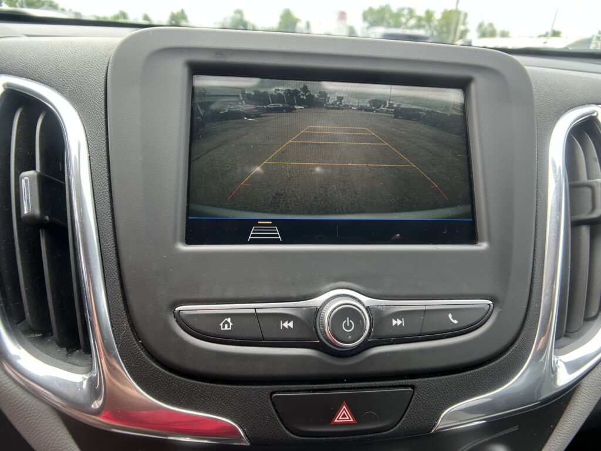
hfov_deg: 67.3
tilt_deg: -27.1
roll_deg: -3.3
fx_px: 451
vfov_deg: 53.1
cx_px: 300
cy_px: 226
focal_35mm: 26
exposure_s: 1/205
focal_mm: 5.7
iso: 40
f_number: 1.5
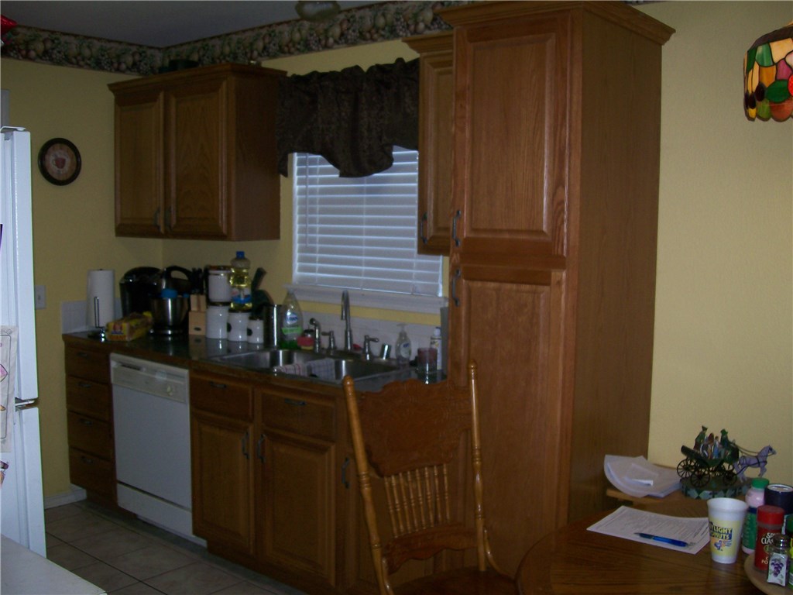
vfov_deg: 39.7
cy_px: 298
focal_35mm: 36
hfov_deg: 51.4
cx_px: 396
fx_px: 825
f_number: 2.7
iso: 80
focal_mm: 6
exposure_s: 1/64
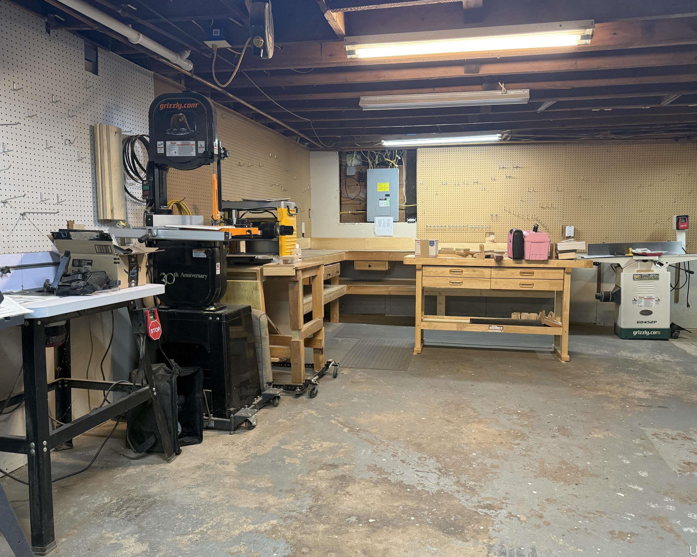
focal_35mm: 26
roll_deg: -0.1
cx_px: 372
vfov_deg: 54.9
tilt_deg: -4.1
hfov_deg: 66.0
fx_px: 536
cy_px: 273
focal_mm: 6.76
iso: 400
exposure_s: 1/120
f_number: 1.78
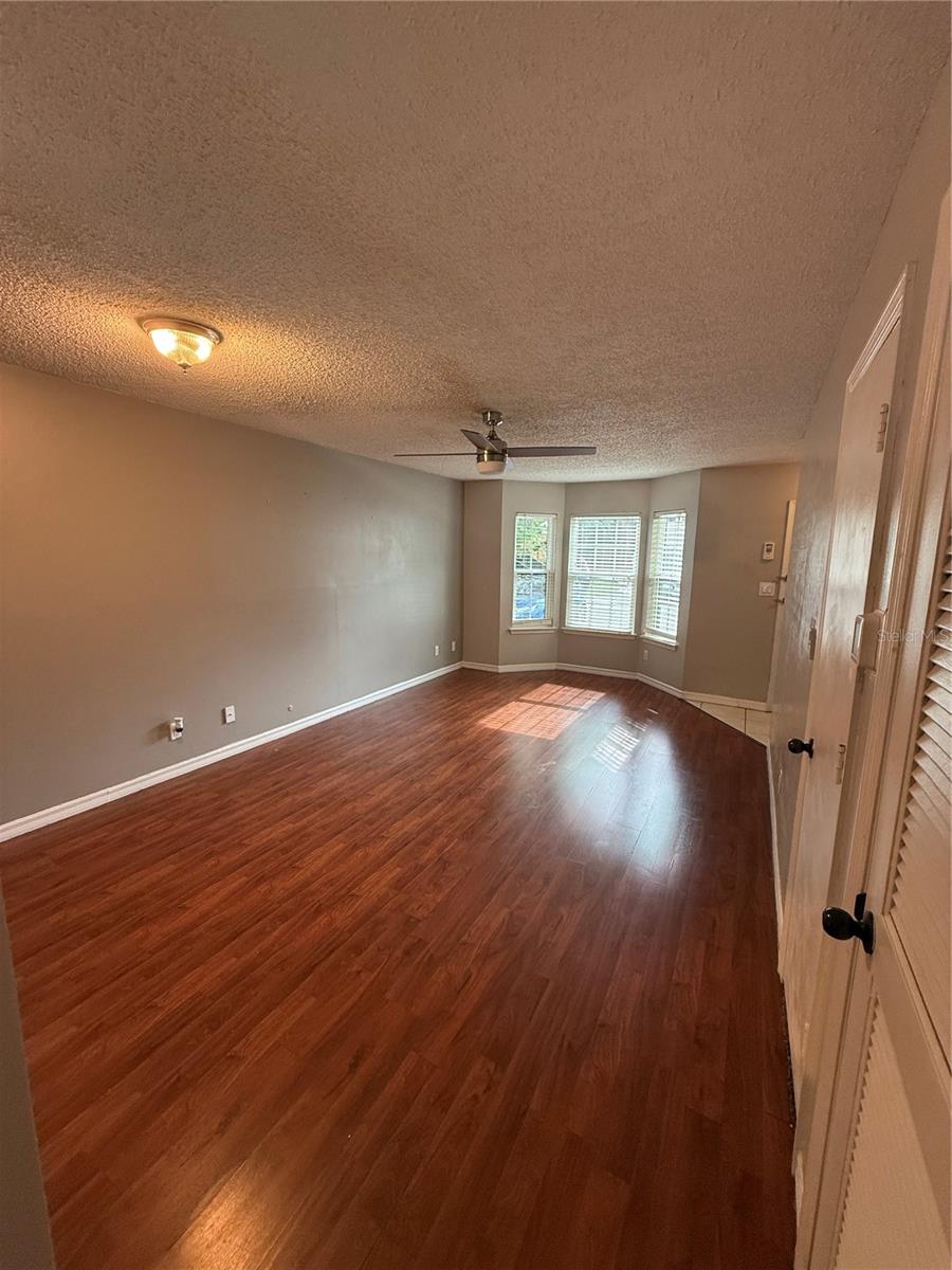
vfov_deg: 102.1
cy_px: 635
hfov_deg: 85.7
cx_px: 476
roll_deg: -0.8
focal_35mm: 14
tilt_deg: -7.7
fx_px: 513
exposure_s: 1/120
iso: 250
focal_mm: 2.22
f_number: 2.2
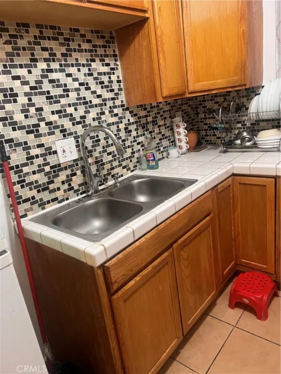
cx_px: 140
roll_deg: +9.1
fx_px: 281
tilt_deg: -18.2
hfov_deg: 53.1
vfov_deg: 67.3
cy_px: 187
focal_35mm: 26
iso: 400
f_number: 1.5
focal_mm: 5.7
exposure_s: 1/60
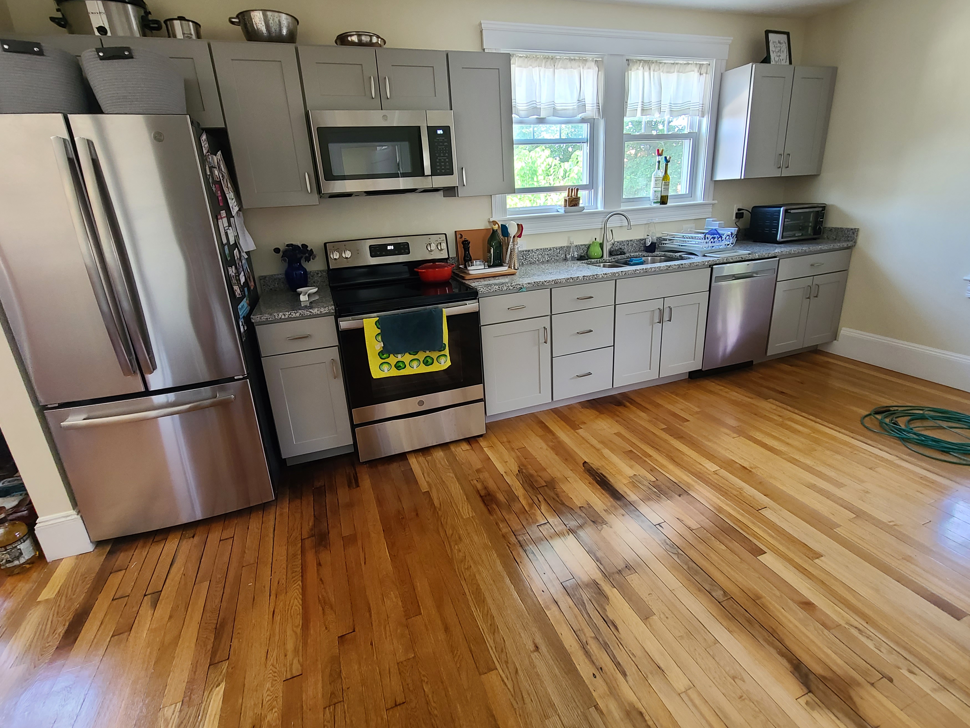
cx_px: 479
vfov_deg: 81.6
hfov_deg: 98.2
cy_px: 340
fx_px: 420
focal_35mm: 15
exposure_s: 1/39
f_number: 2.2
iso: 320
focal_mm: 2.2
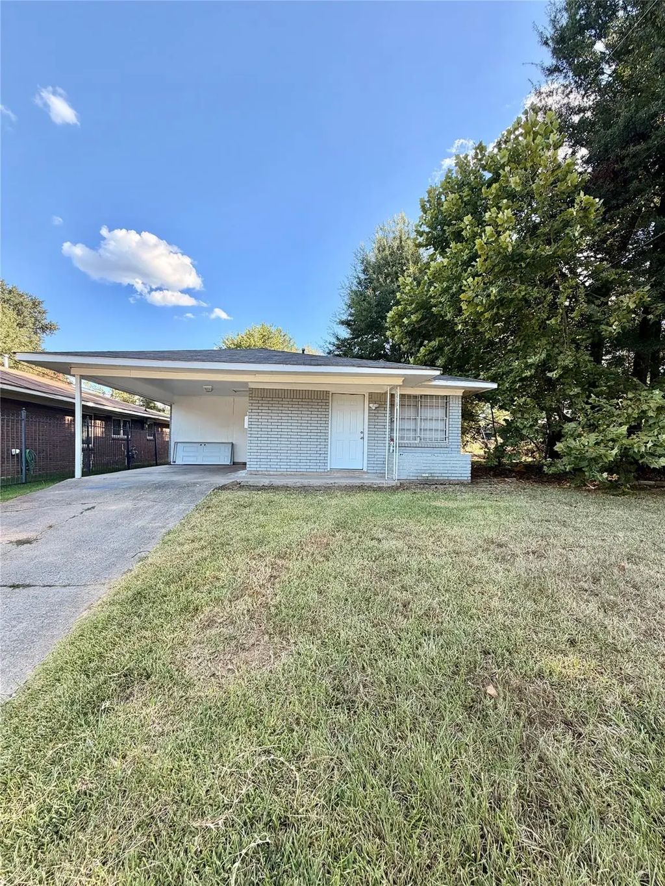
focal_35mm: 14
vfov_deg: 102.1
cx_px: 332
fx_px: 359
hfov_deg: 85.7
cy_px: 443
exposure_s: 1/502
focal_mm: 2.22
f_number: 2.2
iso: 50
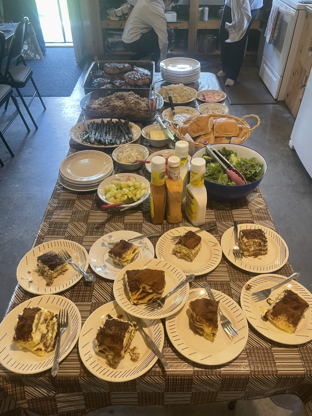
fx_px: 300
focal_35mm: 25
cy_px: 208
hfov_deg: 54.9
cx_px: 156
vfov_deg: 69.4
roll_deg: +0.0
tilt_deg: -40.9
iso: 200
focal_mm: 5.1
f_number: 1.6
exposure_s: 1/60
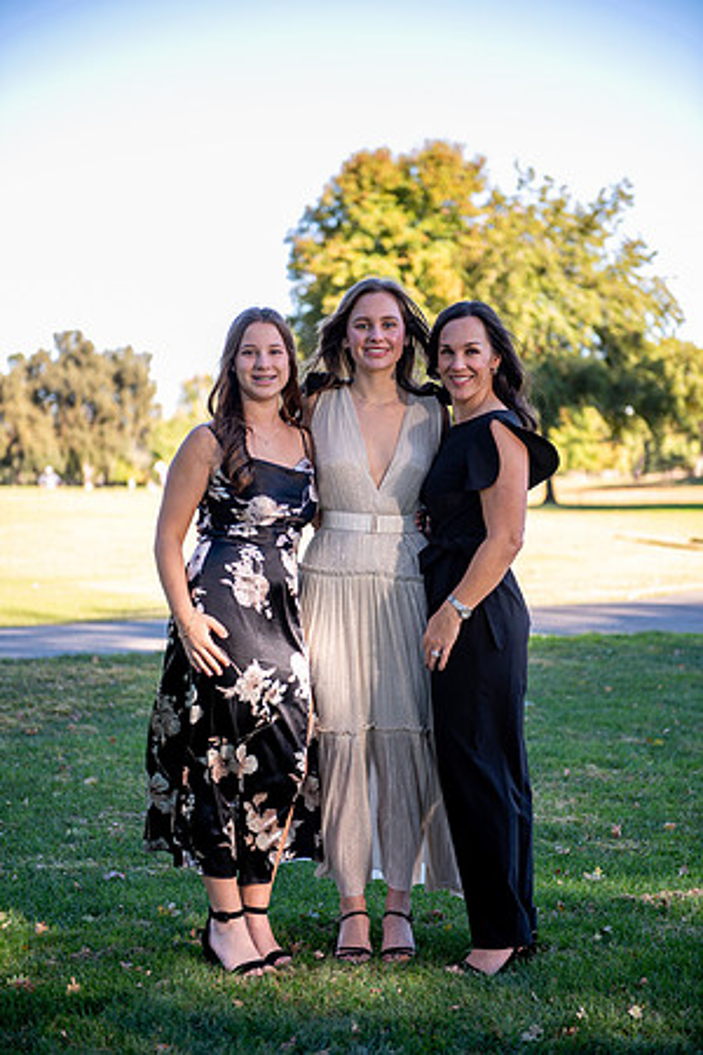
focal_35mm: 70
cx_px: 352
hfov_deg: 19.5
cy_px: 528
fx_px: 2050
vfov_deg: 28.8
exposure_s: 1/800
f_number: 2.8
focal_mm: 70
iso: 320
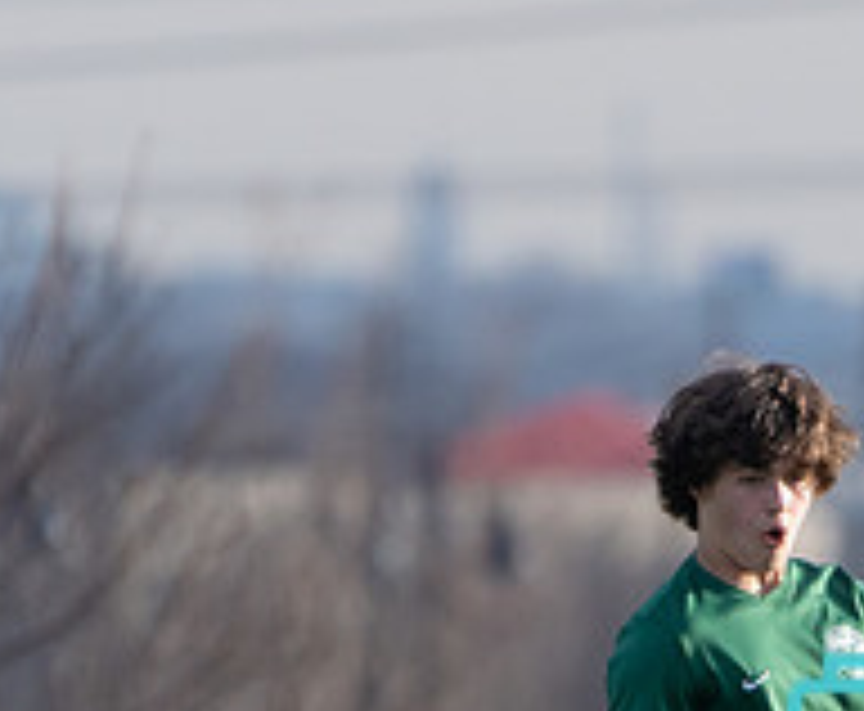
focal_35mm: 2246
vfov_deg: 0.7
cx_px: 855
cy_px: 976
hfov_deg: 0.9
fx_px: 58080
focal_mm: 400
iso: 500
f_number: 5.6
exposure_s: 1/1250
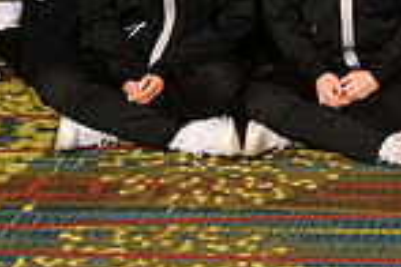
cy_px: -196
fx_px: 1492
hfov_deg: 14.3
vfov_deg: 9.8
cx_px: 606
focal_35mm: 134
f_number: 11
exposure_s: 1/125
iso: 400
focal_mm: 34
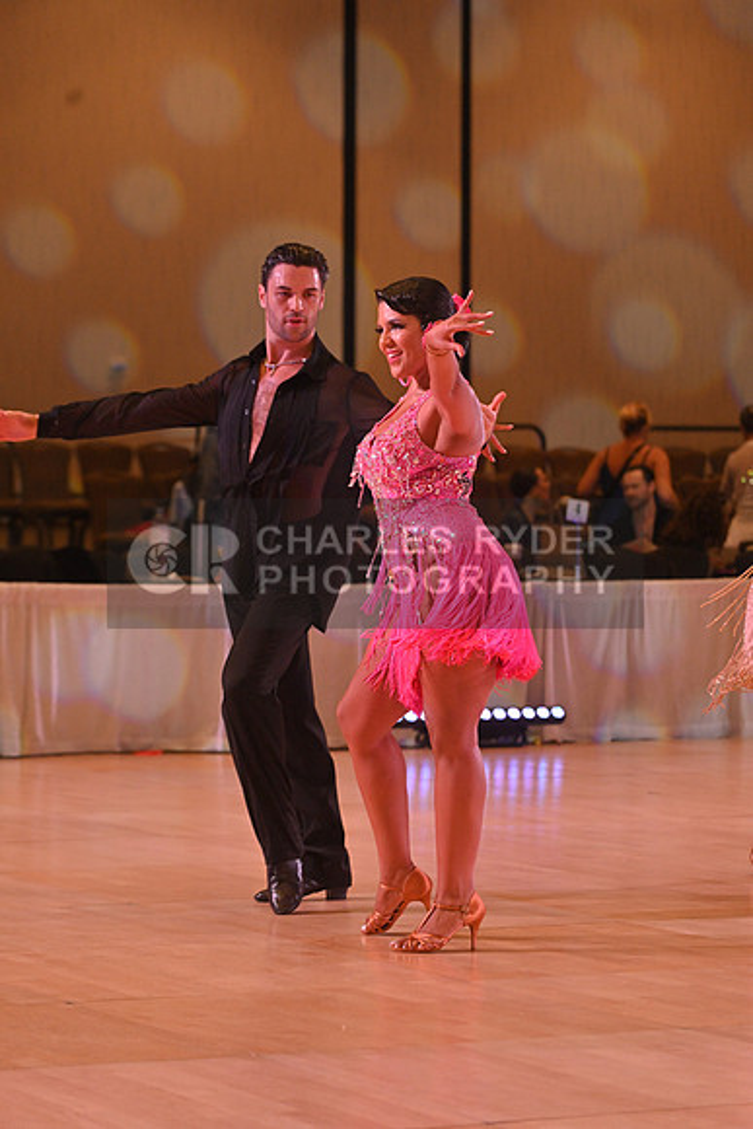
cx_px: 376
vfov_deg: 15.8
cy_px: 564
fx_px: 4076
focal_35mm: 130
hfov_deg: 10.6
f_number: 5
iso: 2000
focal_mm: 130
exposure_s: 1/400
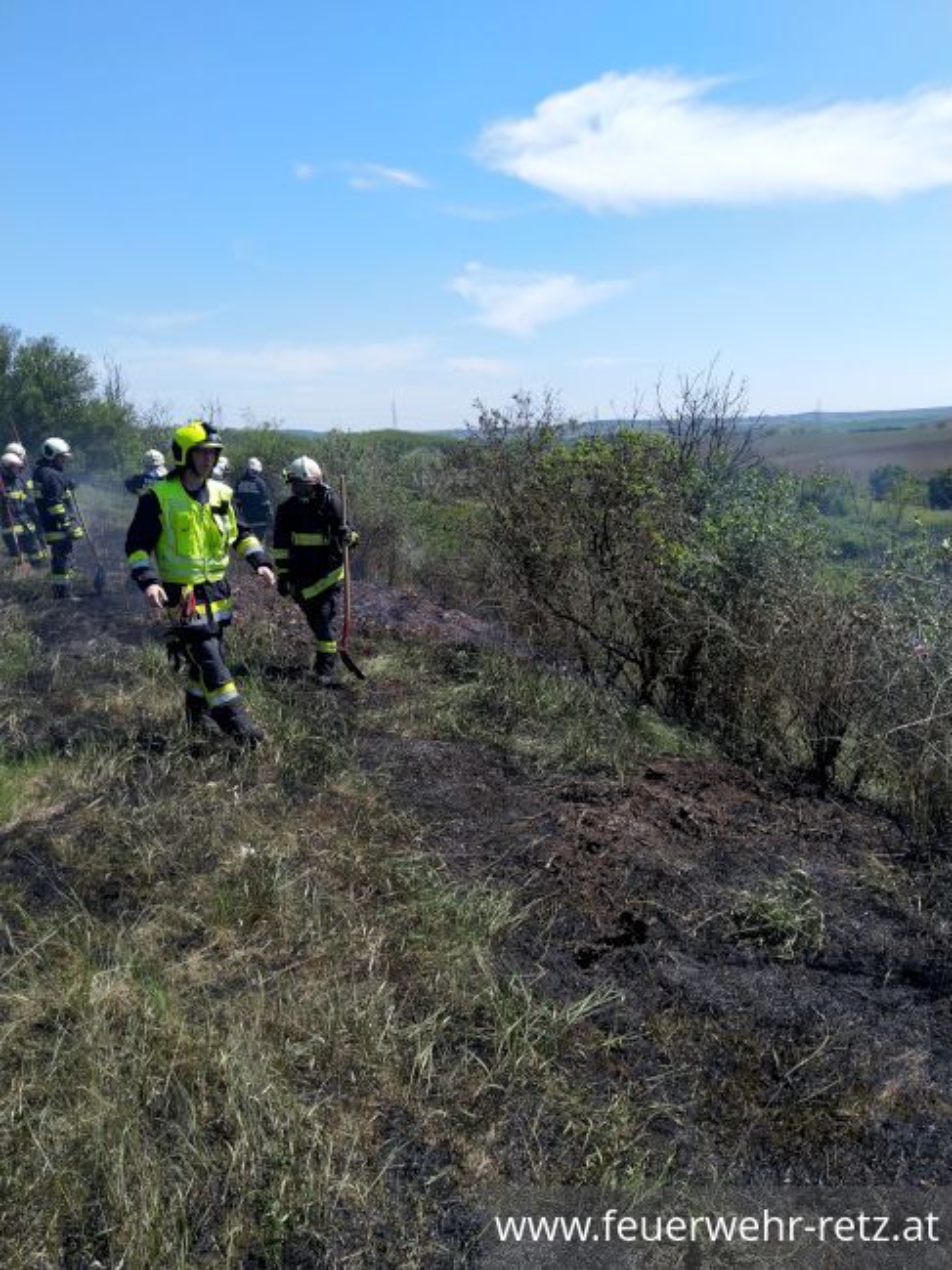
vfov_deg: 69.4
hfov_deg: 54.8
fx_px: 917
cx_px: 476
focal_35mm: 25
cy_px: 635
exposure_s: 1/2952
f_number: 1.75
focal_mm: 4.28
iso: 100
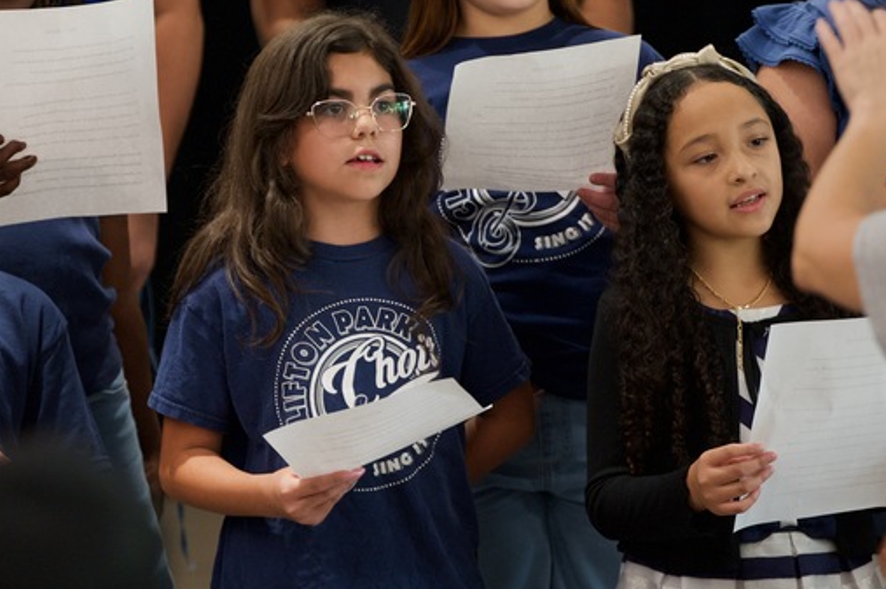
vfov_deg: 4.1
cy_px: 165
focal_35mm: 333
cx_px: 351
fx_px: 8187
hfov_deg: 6.2
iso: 2000
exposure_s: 1/320
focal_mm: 165
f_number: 2.8
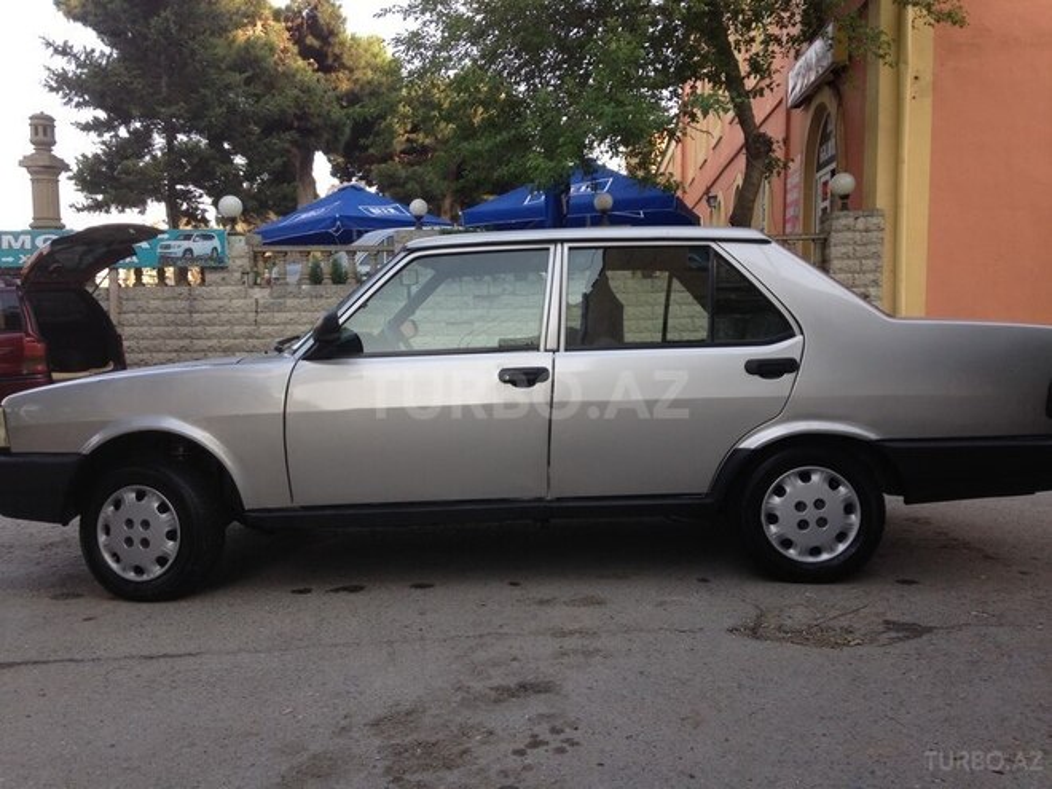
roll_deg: -1.8
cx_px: 526
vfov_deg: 42.9
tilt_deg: -5.8
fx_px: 1003
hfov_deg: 55.4
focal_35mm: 33
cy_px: 394
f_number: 2.4
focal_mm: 4.12
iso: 50
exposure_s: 1/162
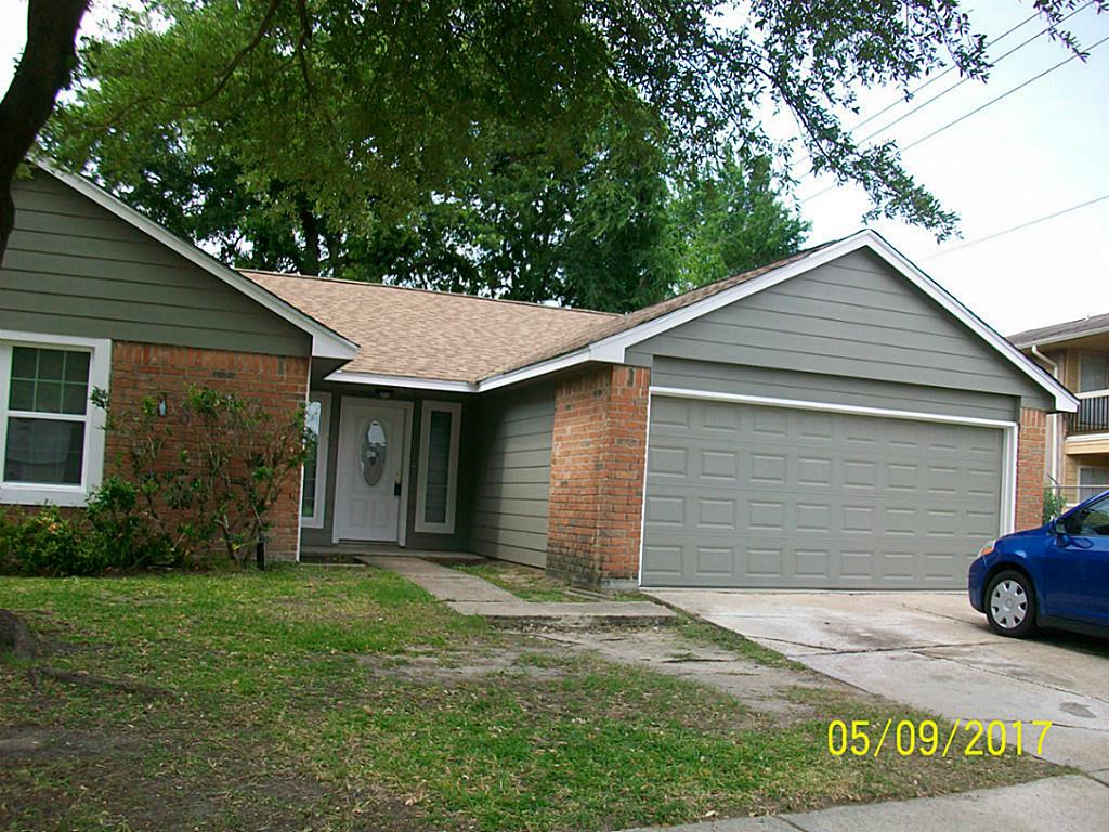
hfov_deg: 56.8
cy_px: 416
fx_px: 1025
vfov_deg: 44.2
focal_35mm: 32
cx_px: 554
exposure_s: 1/320
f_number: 2.8
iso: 64
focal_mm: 5.7
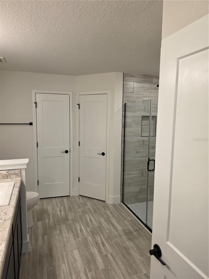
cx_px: 104
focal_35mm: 23
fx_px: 185
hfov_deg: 58.9
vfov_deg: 73.9
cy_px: 140
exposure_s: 1/120
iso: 64
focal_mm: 6.5
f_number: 1.4
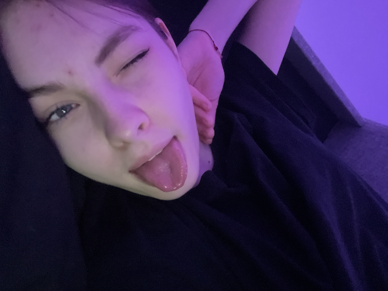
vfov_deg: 58.9
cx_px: 194
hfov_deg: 73.9
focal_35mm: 23
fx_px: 258
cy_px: 146
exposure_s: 1/15
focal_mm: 2.71
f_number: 2.2
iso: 1250
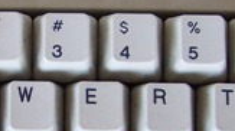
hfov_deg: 13.1
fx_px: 1014
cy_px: 96
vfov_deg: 7.4
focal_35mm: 163
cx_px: 19
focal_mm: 6.3
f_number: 2.8
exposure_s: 1/30
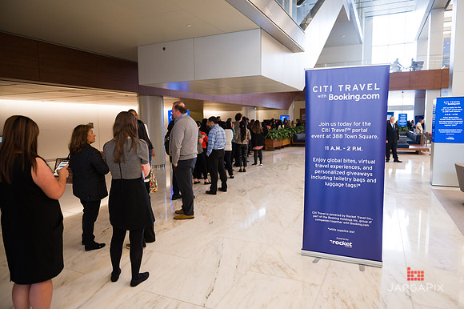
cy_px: 154
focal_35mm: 24
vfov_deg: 53.1
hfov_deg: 73.8
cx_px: 232
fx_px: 309
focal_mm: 24
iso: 1600
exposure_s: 1/640
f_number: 3.2
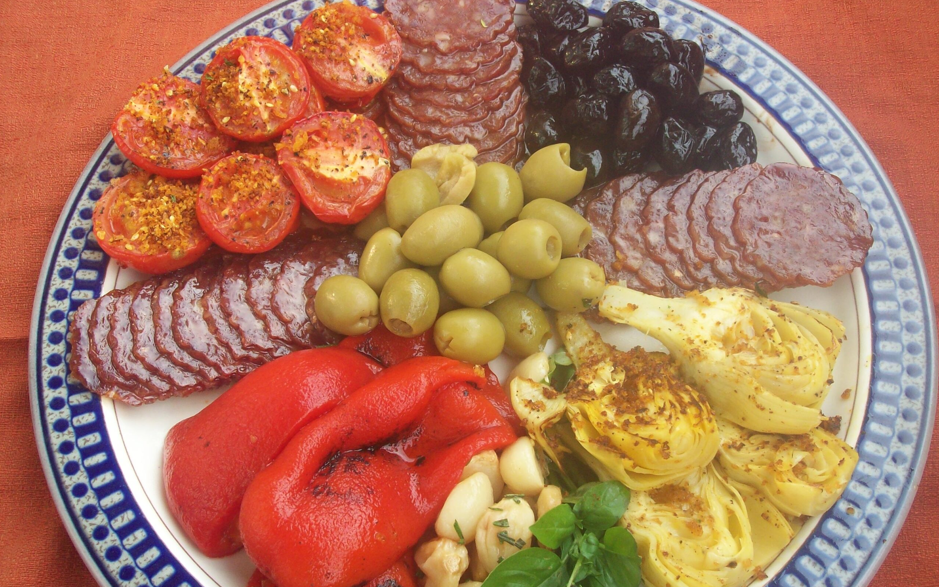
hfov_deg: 41.8
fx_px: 1228
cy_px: 311
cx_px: 471
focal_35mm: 48
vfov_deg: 26.9
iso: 80
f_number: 3
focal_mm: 7.6
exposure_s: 1/111
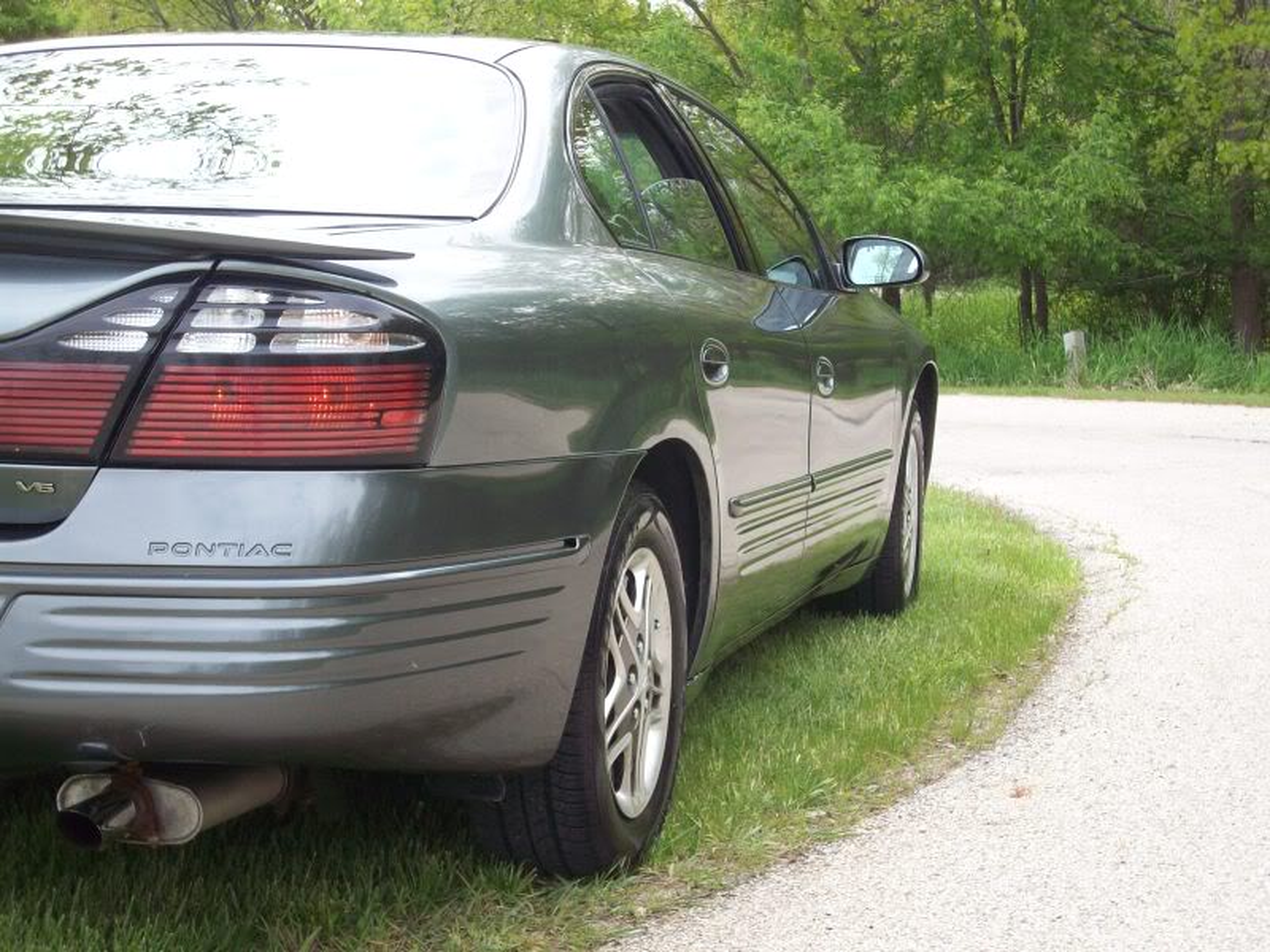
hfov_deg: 25.3
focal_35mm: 77
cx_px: 635
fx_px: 2825
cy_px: 476
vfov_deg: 19.1
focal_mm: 12.8
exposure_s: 1/177
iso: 80
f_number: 4.2
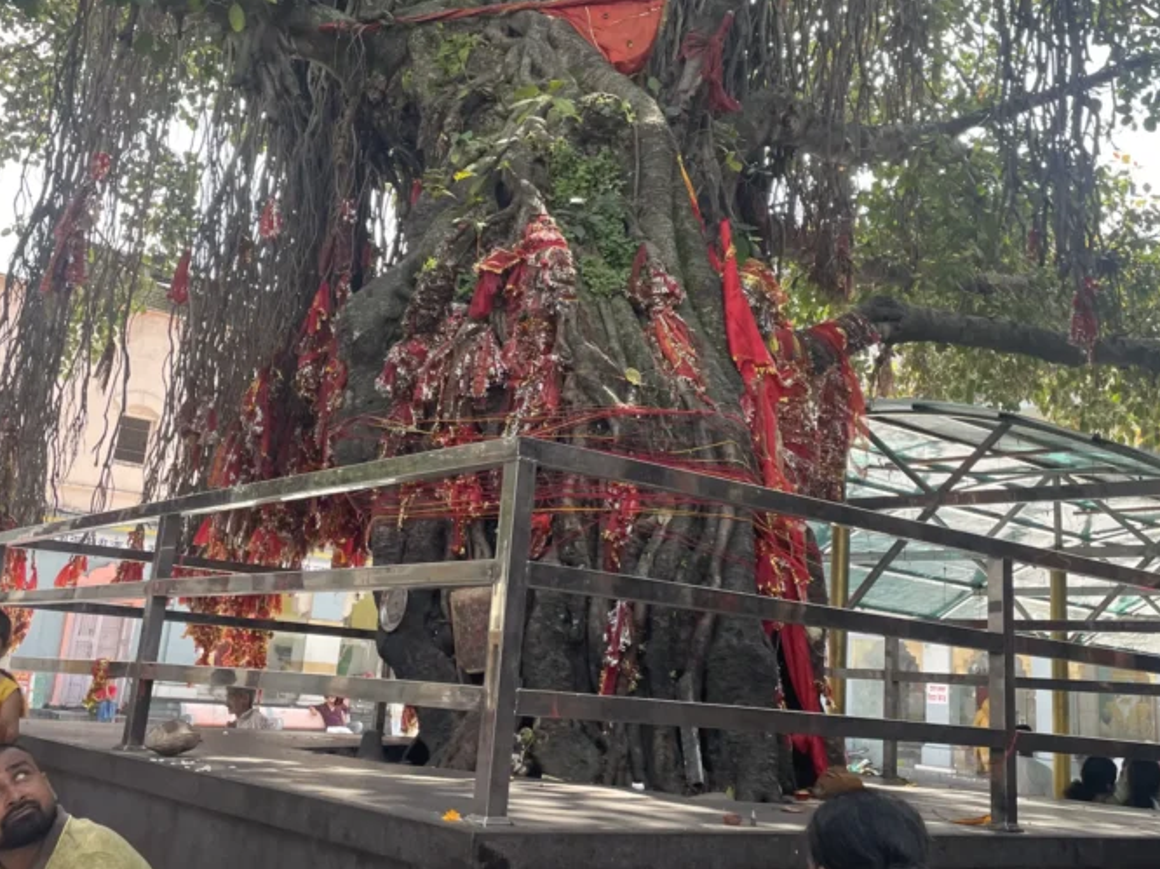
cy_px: 360
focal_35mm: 40
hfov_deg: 46.8
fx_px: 1340
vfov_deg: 35.8
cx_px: 570
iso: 32
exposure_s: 1/421
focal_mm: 4.2
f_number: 1.6
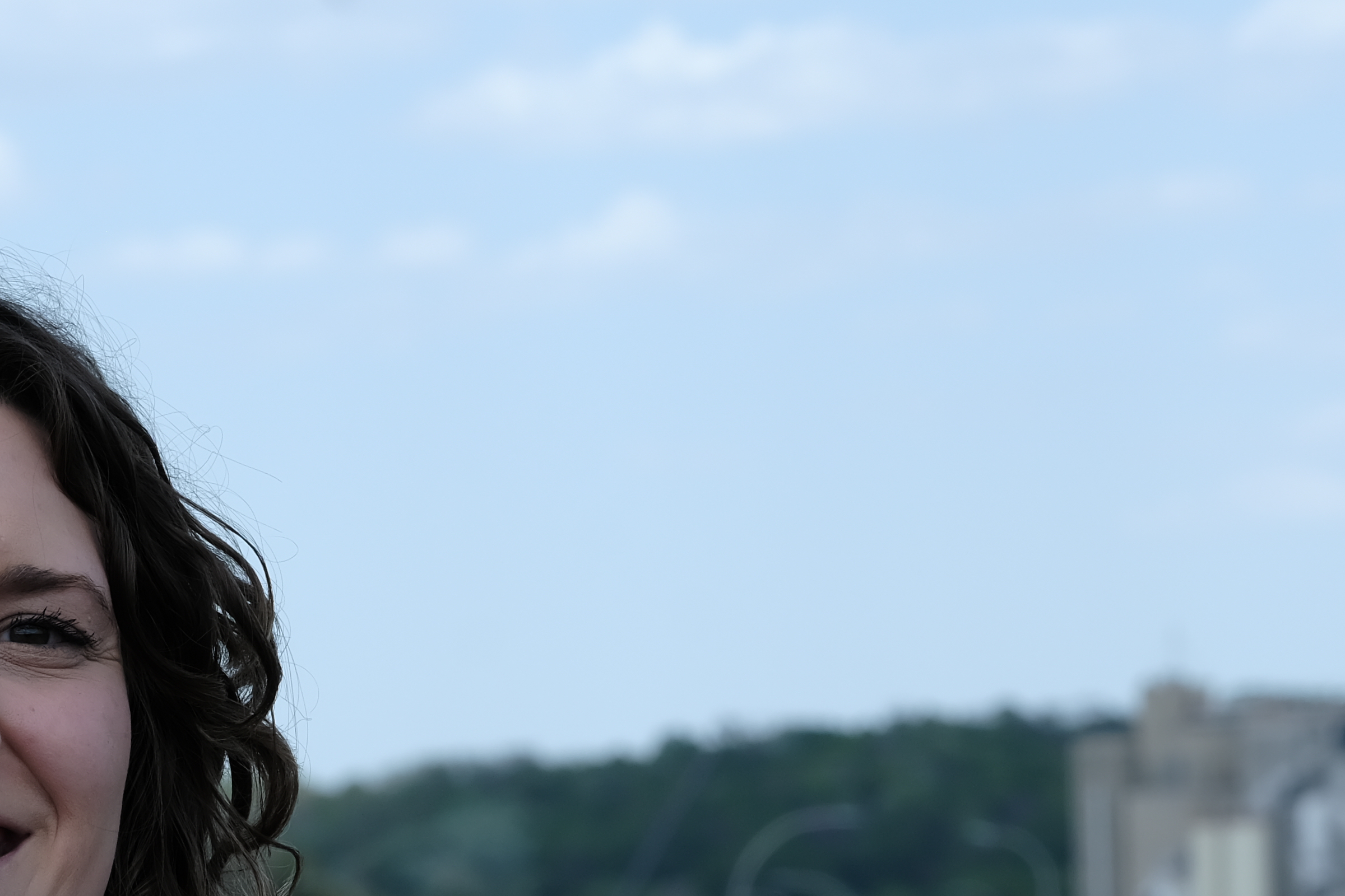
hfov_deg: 5.9
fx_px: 13113
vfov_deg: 3.9
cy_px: 1103
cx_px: 631
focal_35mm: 351
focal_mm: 90
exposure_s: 1/170
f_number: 10
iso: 160
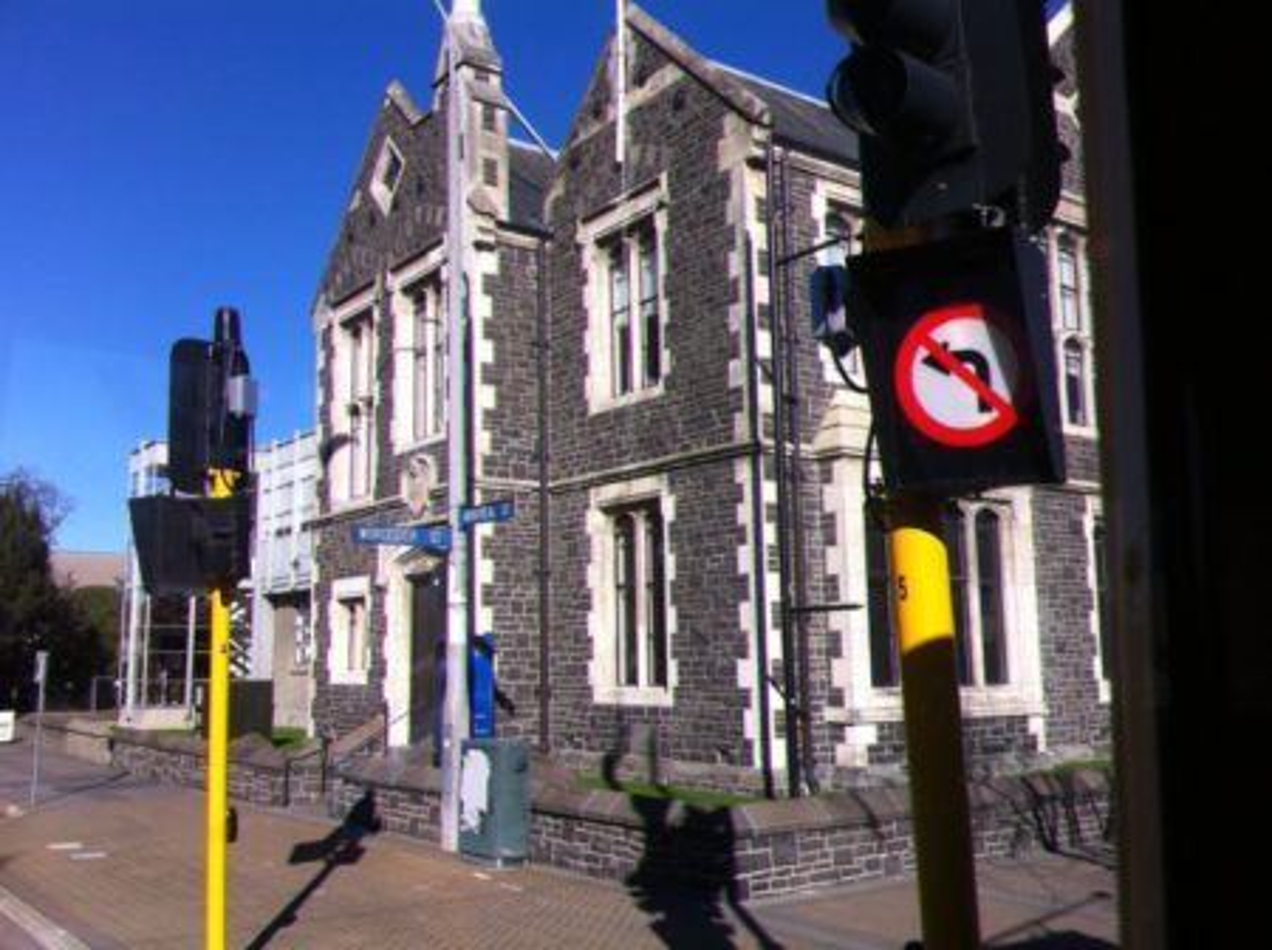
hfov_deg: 52.7
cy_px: 475
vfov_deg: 40.6
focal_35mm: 35
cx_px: 636
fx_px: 1284
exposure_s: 1/1774
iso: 80
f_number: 2.8
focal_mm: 3.85
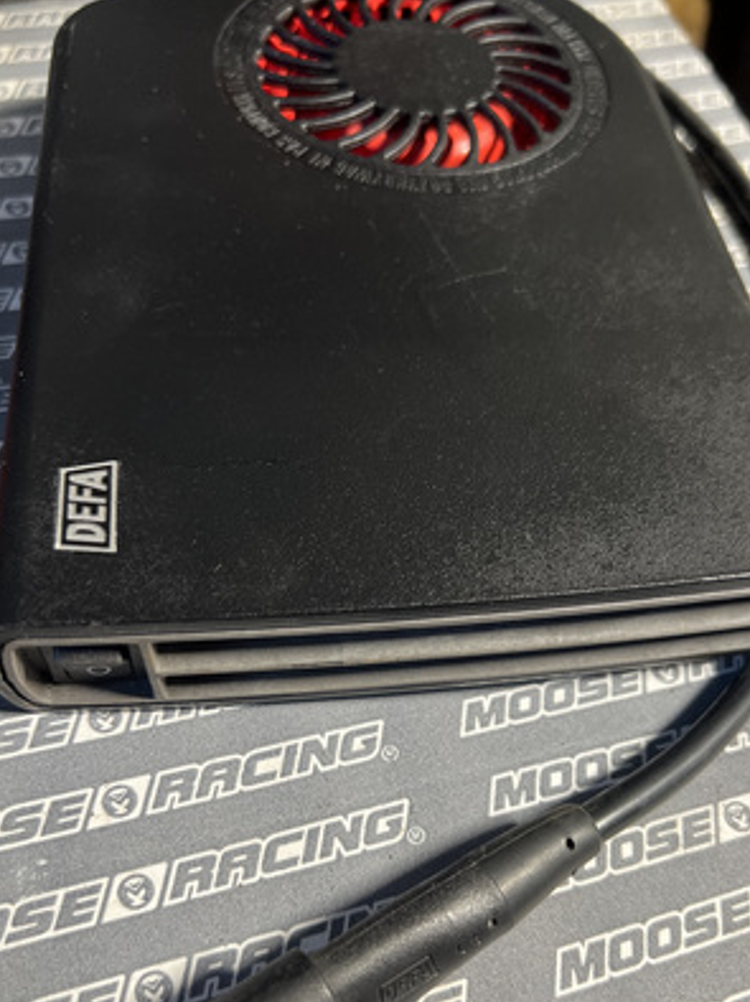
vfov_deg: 55.1
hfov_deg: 42.8
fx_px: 954
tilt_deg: -56.1
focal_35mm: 33
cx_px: 428
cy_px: 582
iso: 125
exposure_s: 1/100
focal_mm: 5.7
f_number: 1.5
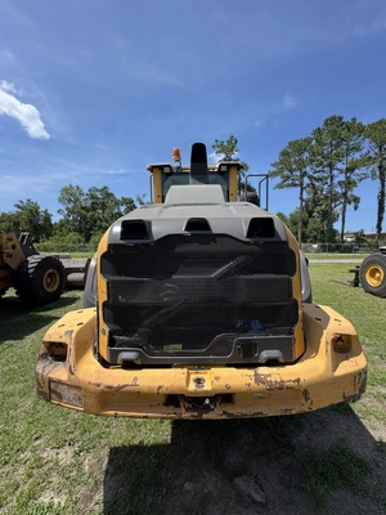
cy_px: 258
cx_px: 193
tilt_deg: -1.6
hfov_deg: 85.7
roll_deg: -2.1
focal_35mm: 14
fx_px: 208
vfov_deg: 102.1
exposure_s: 1/868
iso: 40
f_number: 2.2
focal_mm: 2.22
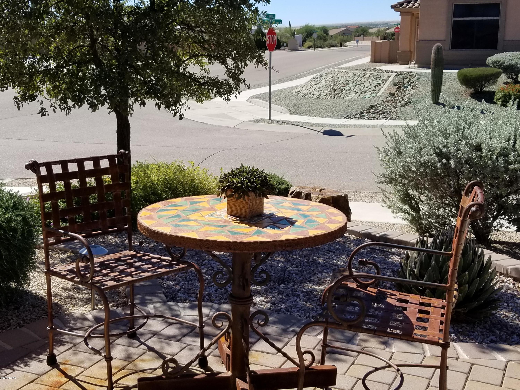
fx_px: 391
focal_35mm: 26
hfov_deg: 67.3
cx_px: 260
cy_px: 195
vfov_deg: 53.1
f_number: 1.7
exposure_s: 1/2725
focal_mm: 4.25
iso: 50
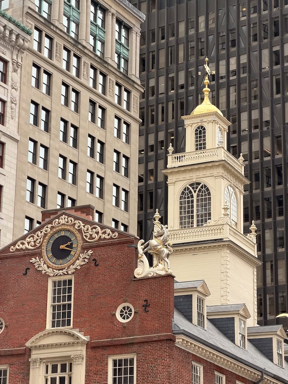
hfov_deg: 14.8
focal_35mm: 100
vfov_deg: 19.6
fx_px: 1109
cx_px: 144
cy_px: 192
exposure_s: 1/321
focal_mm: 16.9
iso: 50
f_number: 2.8
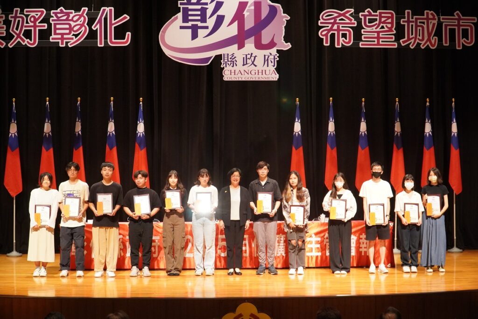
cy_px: 160
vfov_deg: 24.4
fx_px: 737
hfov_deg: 35.9
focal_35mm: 56
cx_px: 239
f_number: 4.5
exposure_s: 1/60
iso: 2000
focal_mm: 37
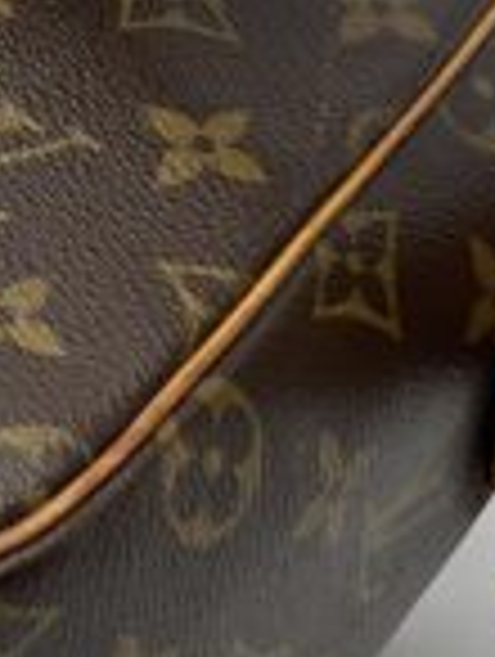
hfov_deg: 8.0
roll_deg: +7.7
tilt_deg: -38.9
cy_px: 135
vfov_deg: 10.8
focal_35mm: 182
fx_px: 3460
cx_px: -230
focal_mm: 5.7
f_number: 1.5
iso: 32
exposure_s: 1/100
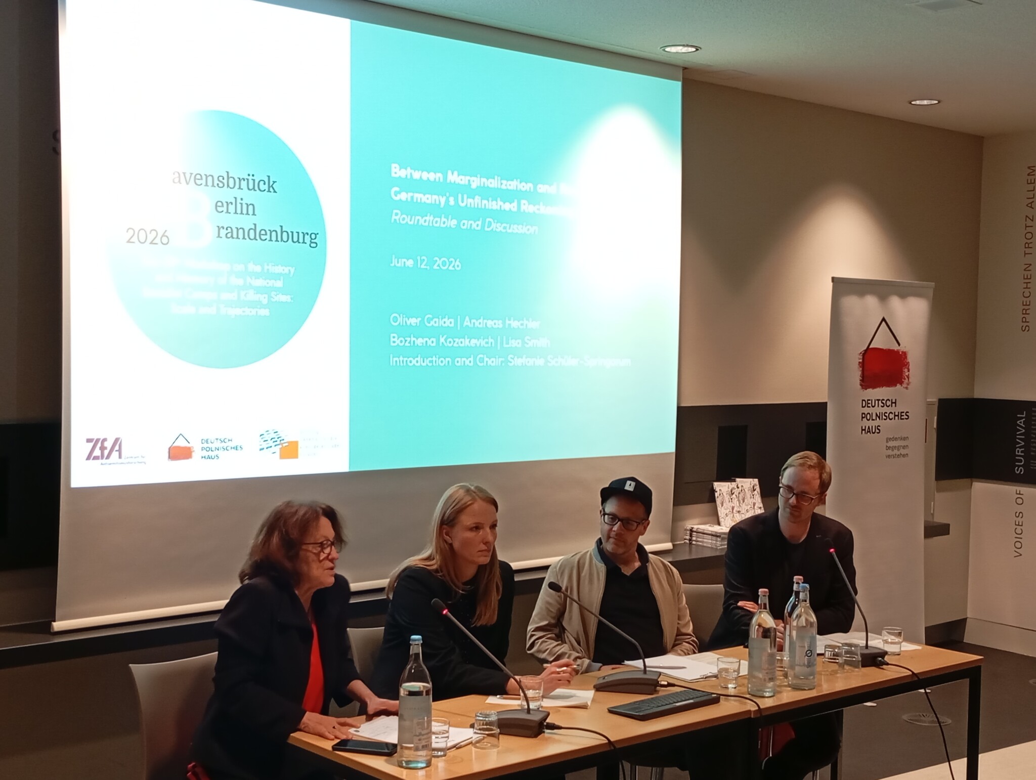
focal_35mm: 49
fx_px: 1469
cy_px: 390
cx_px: 518
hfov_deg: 38.9
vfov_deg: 29.7
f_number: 1.8
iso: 1056
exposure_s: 1/33.3
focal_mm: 4.27
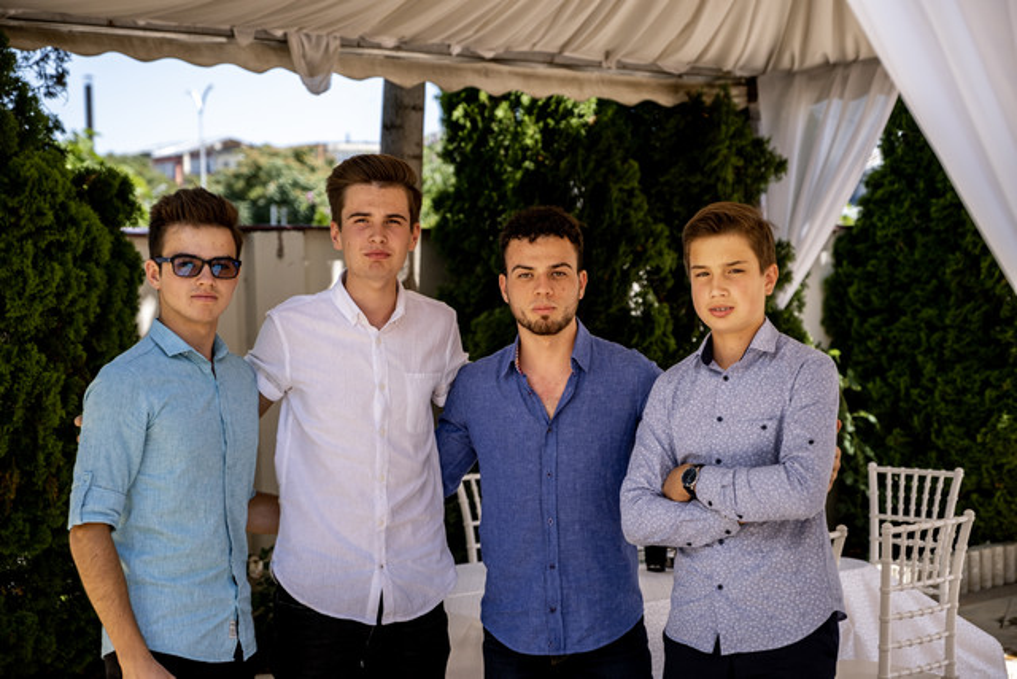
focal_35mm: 66
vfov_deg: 20.6
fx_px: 1865
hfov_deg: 30.5
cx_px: 508
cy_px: 340
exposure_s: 1/1000
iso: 160
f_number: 2.8
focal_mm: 44.1
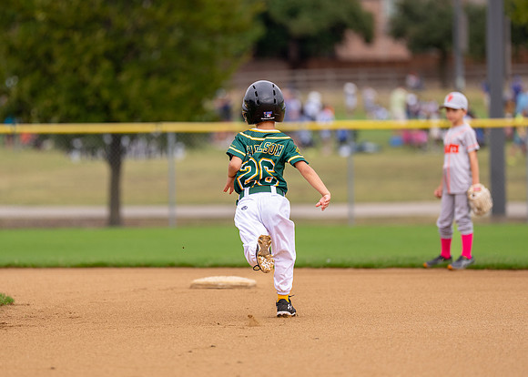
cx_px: 248
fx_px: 4277
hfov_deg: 7.1
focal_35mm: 285
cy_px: 162
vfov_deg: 5.0
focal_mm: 200
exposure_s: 1/1600
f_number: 2.8
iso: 250
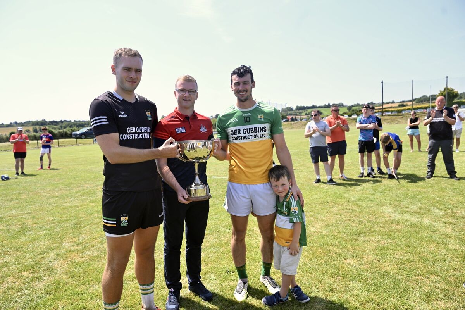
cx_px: 232
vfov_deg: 53.1
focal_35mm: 24
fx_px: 310
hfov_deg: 73.7
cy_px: 155
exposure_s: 1/320
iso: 110
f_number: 5
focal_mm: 24
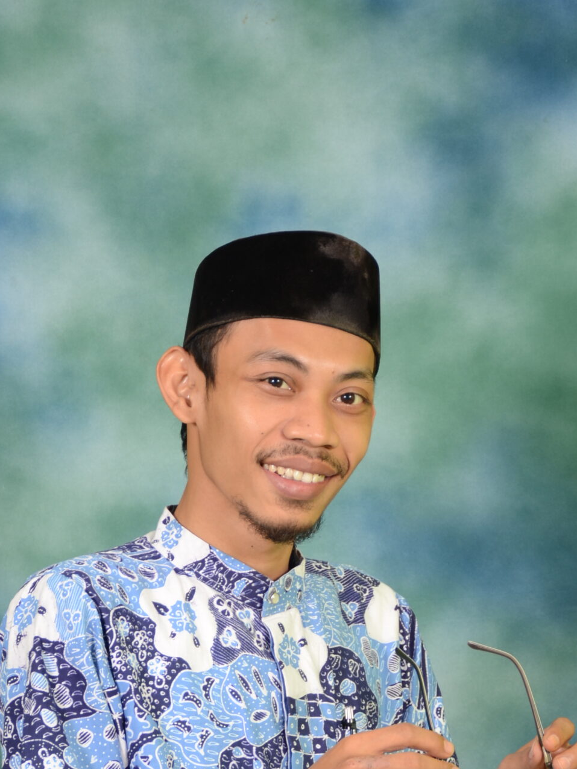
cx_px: 313
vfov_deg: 11.0
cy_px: 709
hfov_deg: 8.3
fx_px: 3978
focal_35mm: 179
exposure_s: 1/80
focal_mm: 62
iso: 125
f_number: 5.6
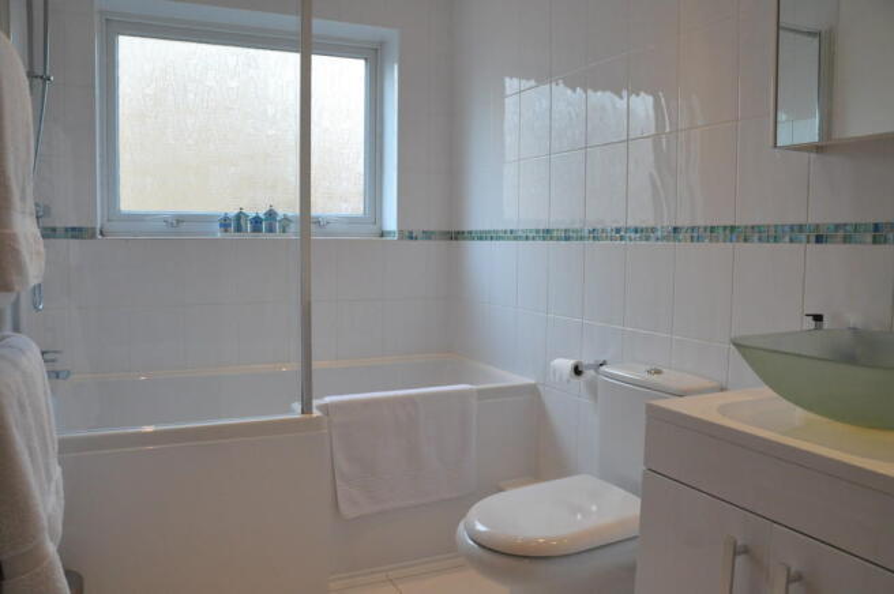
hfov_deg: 67.4
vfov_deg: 47.8
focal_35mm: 27
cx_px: 447
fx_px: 670
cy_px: 297
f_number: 9
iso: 1250
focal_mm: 18
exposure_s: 1/80
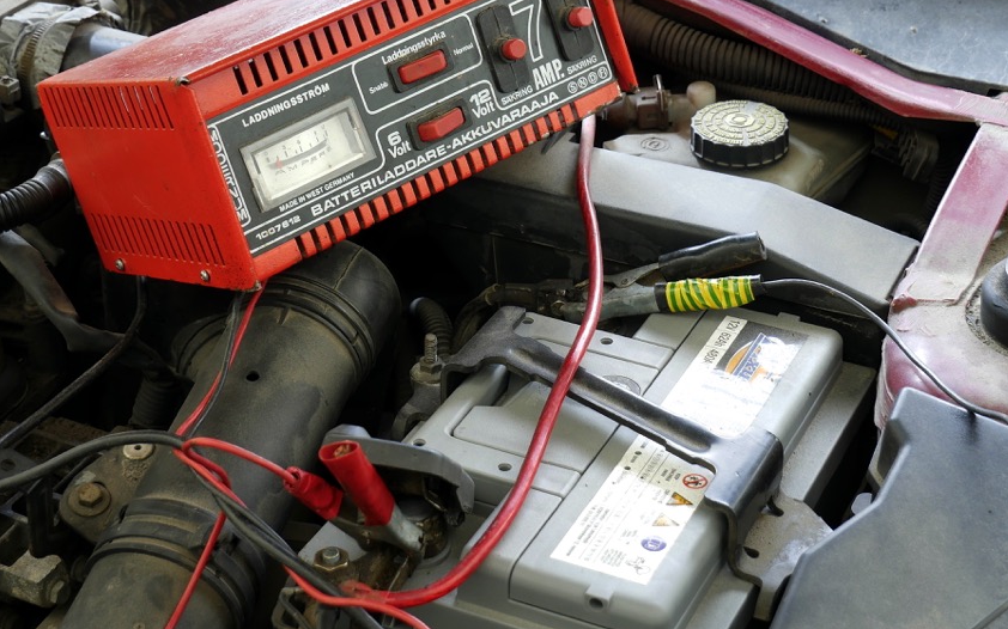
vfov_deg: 19.0
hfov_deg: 30.2
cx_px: 529
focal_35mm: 68
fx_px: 1868
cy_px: 160
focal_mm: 25
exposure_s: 2
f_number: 5.6
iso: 200
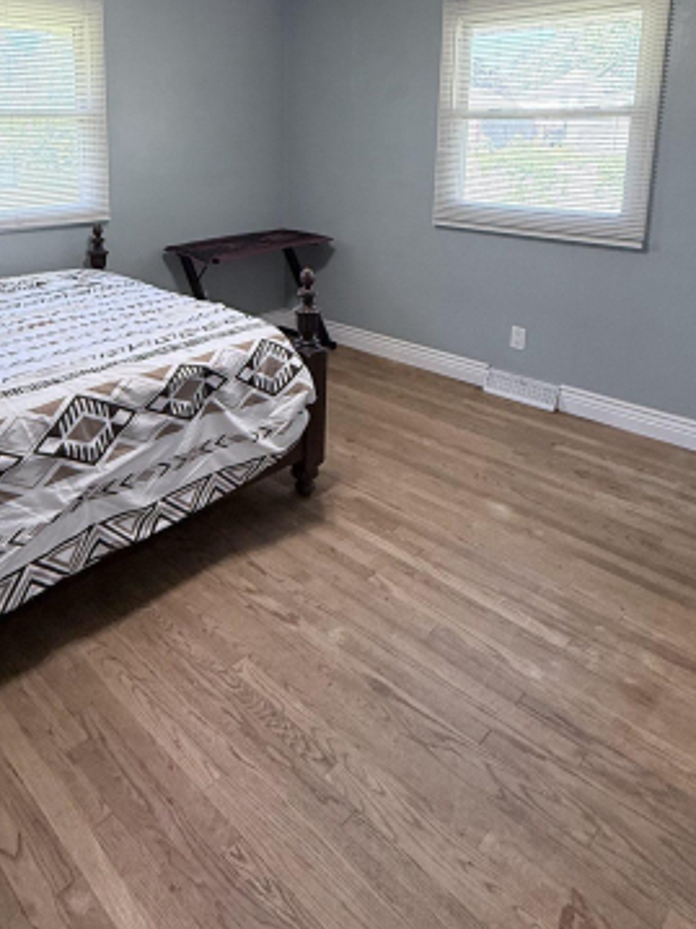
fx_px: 697
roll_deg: -0.2
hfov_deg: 51.9
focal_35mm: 26
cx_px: 225
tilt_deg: -10.3
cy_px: 247
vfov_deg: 63.9
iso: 250
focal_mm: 2.22
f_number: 2.2
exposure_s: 1/120
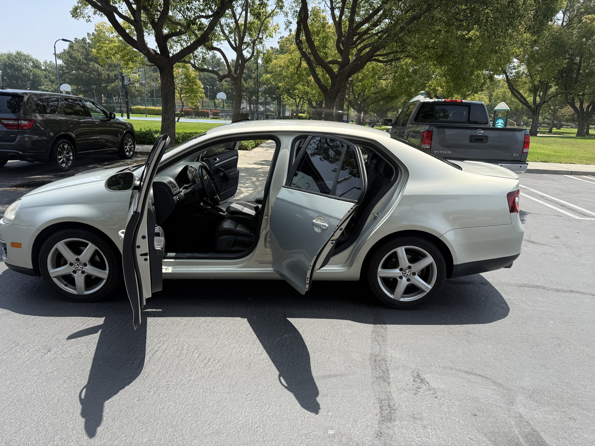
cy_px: 223
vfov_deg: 56.8
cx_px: 298
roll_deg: -1.3
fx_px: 413
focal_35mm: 24
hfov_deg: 71.6
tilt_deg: -12.1
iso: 80
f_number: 1.78
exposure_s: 1/1901
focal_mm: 6.76
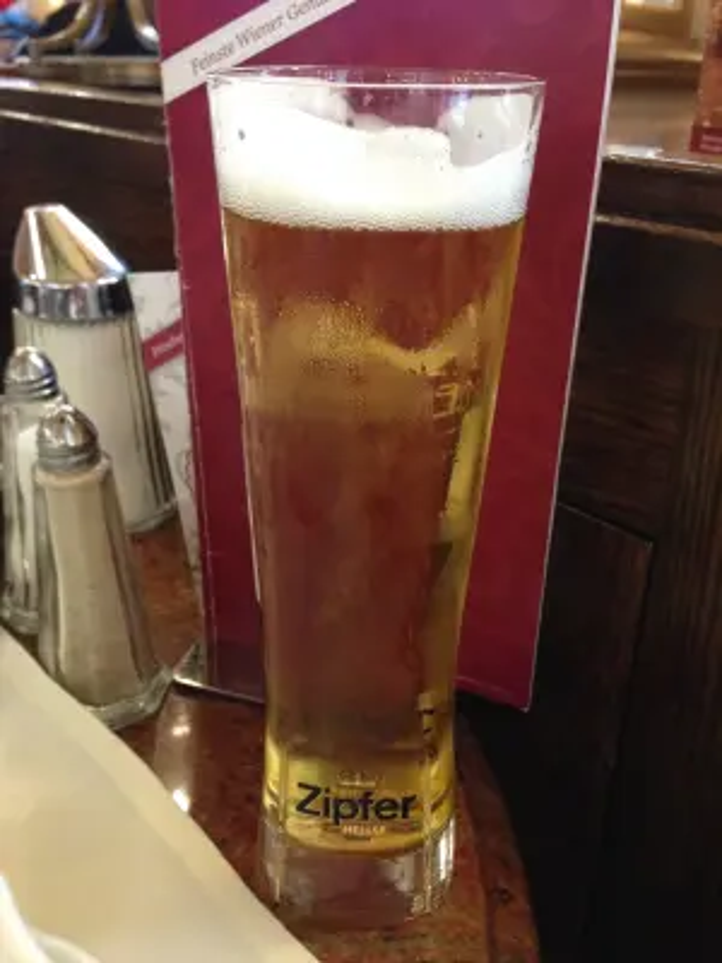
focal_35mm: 33
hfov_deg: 42.9
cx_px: 361
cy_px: 482
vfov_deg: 55.4
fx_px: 918
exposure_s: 1/17
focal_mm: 4.12
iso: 400
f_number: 2.4
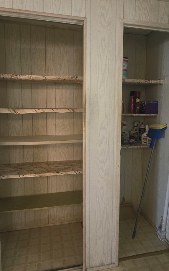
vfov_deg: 74.7
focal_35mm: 24
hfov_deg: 50.9
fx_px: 177
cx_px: 98
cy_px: 129
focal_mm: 2.2
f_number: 2.2
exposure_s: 1/60
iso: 200
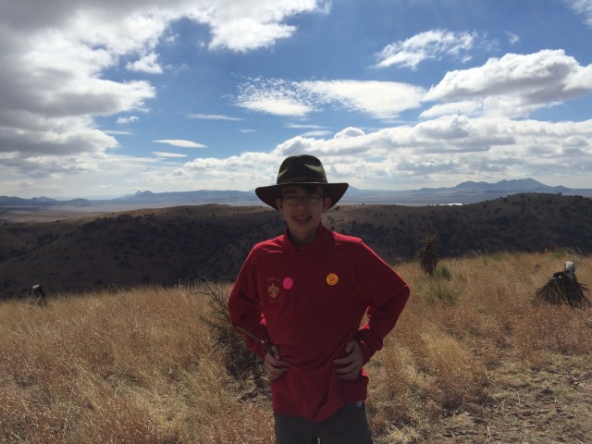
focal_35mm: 29
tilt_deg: -4.3
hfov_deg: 61.7
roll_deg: +1.7
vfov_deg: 48.2
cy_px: 222
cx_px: 296
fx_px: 496
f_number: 2.2
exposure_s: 1/8264
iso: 40
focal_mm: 4.15
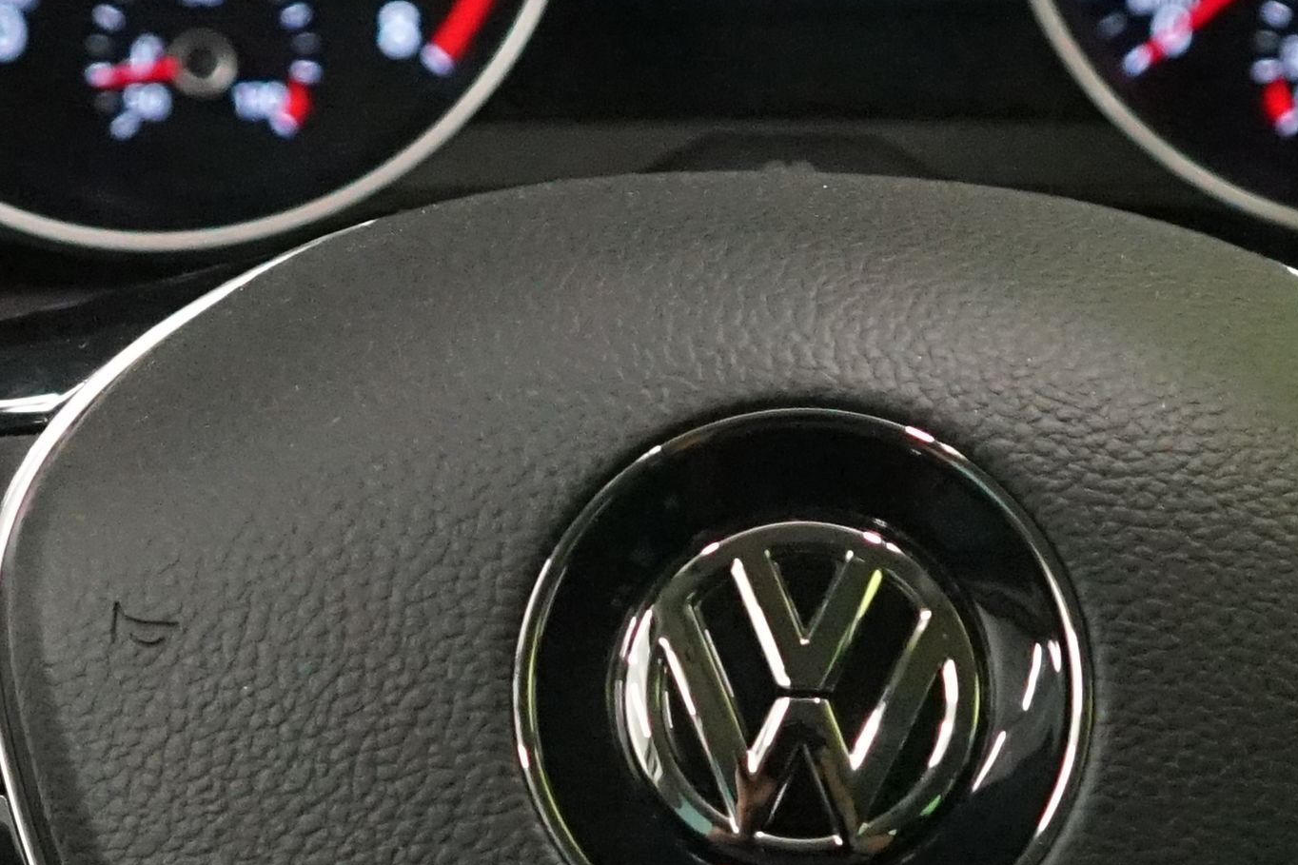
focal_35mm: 154
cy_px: 601
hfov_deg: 13.3
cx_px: 754
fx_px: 5551
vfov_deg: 8.9
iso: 6400
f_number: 4
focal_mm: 35
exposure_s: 1/80
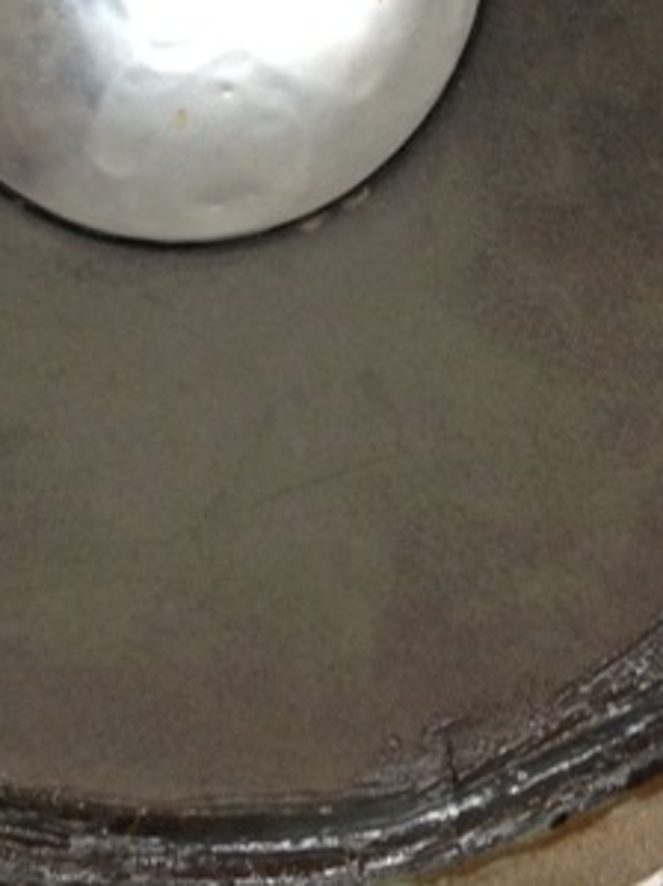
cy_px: -80
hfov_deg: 13.1
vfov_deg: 16.9
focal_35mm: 113
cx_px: 163
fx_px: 2888
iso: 80
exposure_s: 1/20
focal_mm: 4.12
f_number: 2.4
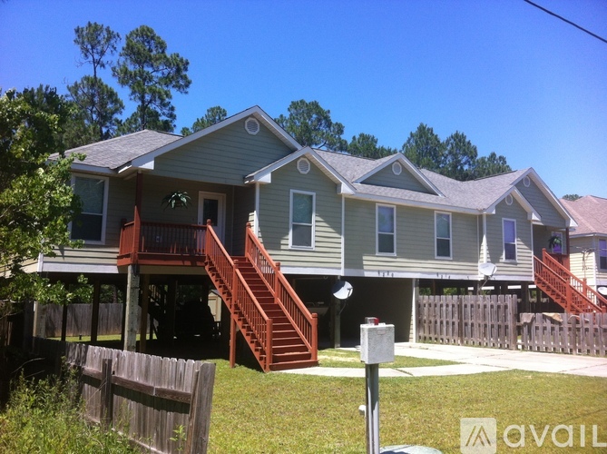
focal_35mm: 35
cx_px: 304
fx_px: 613
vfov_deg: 40.6
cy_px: 227
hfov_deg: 52.7
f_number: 2.8
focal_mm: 3.85
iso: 80
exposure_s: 1/794
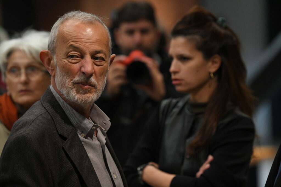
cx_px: 140
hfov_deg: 11.1
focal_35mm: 185
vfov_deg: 7.4
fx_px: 1444
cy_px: 94
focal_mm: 185
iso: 3200
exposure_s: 1/320
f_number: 4
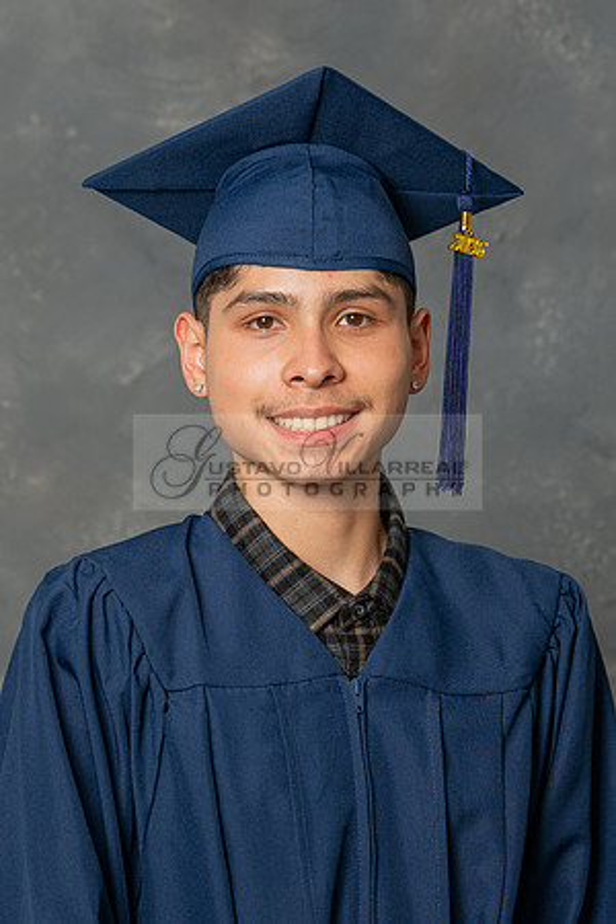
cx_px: 421
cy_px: 618
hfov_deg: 8.7
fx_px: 4039
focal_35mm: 157
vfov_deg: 13.0
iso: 200
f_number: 4.5
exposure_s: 1/200
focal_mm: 70
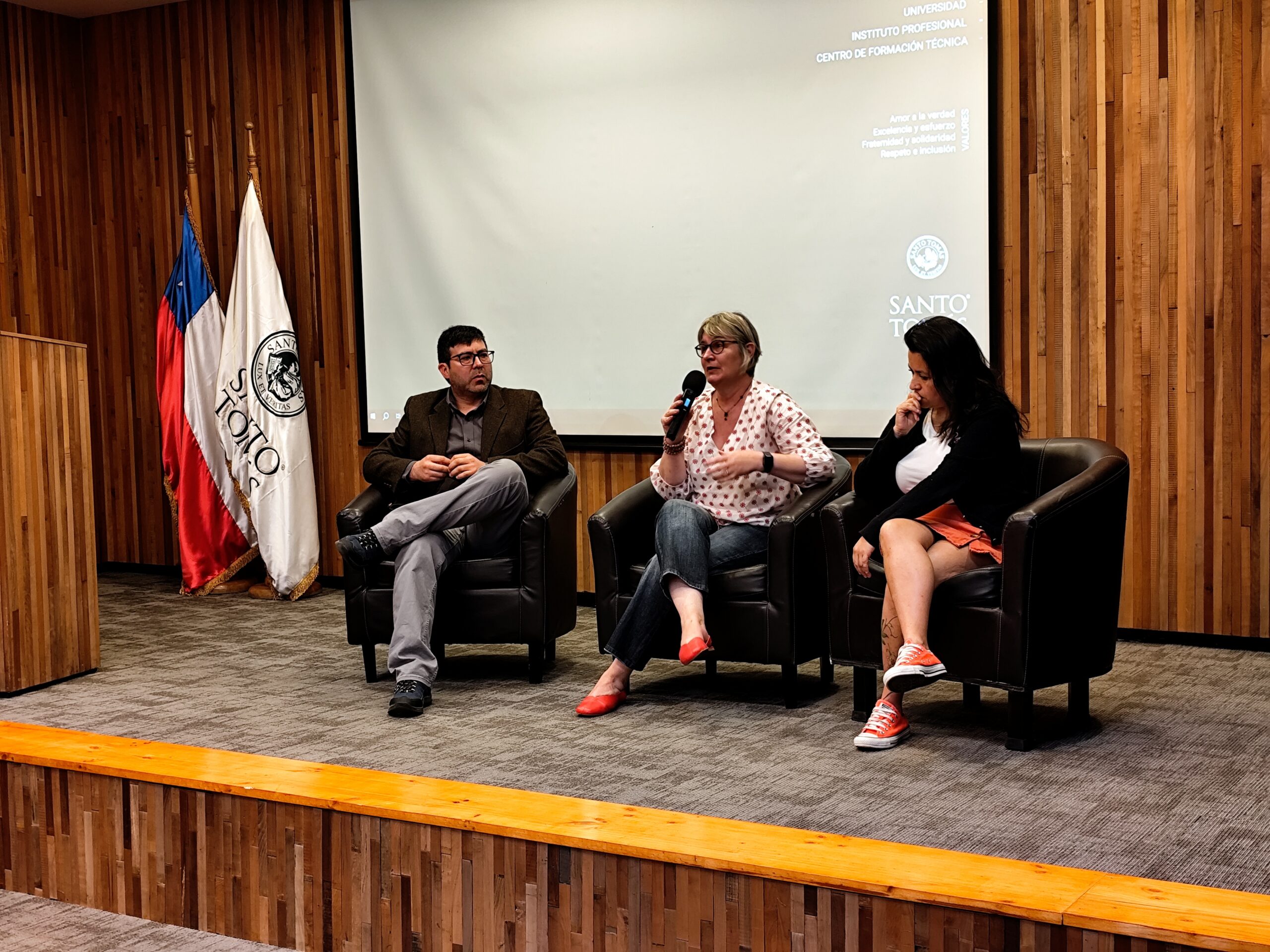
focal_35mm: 46
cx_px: 635
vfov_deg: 31.5
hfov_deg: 41.2
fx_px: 1688
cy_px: 476
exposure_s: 1/25
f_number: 1.65
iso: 320
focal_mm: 6.14
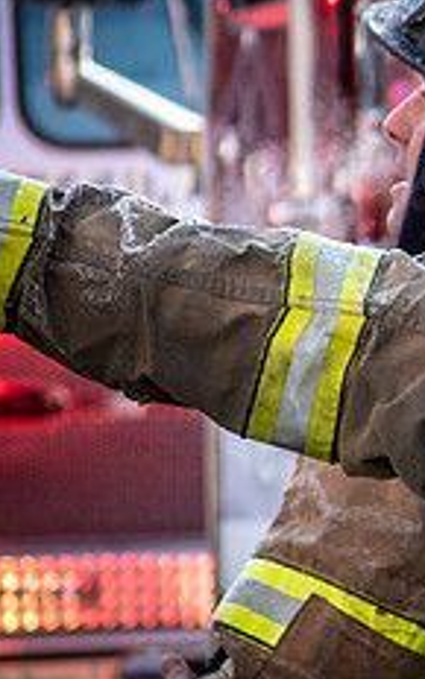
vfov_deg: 3.3
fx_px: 11712
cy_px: 275
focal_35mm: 632
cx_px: 1055
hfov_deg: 2.1
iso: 800
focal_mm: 122
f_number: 4.8
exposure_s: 1/160
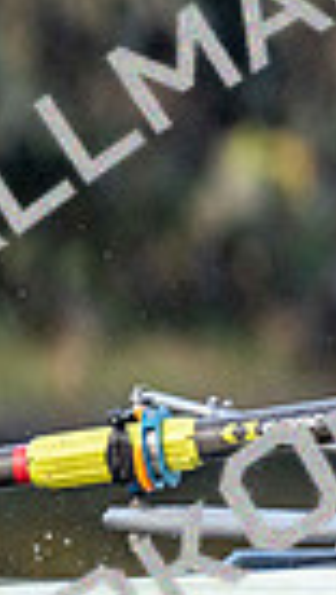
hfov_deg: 0.5
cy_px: 274
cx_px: 1241
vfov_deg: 0.8
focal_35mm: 2641
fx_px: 41678
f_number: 4
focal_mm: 600
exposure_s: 1/2500
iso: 2800
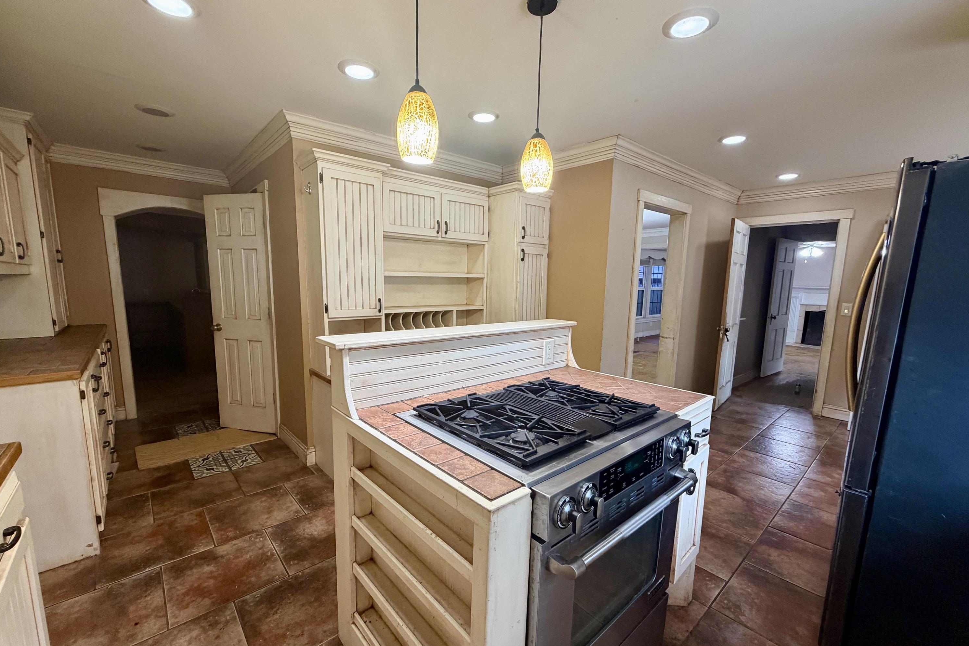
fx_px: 404
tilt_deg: -7.5
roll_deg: -1.4
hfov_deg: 100.4
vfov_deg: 77.3
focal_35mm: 15
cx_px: 481
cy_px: 336
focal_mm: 2.22
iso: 320
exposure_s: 1/60
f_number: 2.2
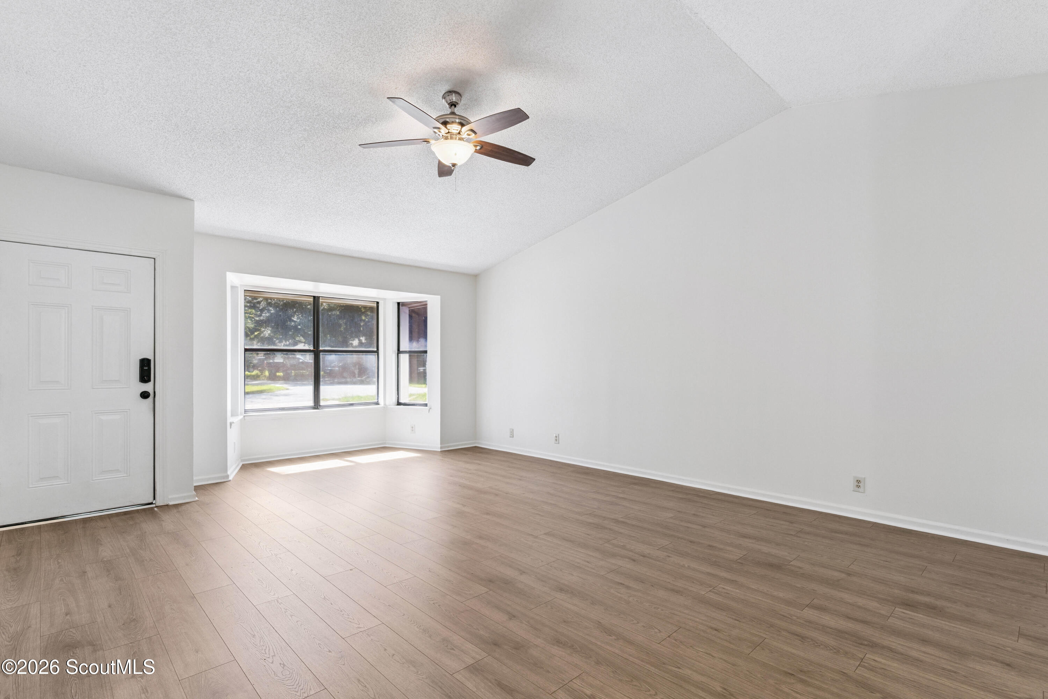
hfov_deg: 93.3
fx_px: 495
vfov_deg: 70.5
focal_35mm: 17
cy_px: 350
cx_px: 524
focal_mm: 17
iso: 250
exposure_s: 1/15
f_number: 8
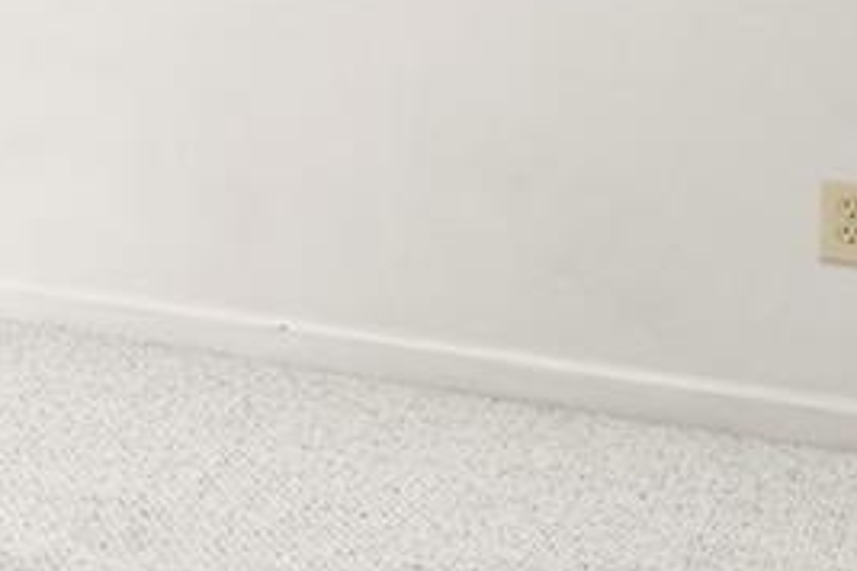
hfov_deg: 16.3
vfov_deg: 13.4
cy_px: -279
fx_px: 2285
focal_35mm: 96
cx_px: -854
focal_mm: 16
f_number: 11
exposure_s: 6
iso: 100
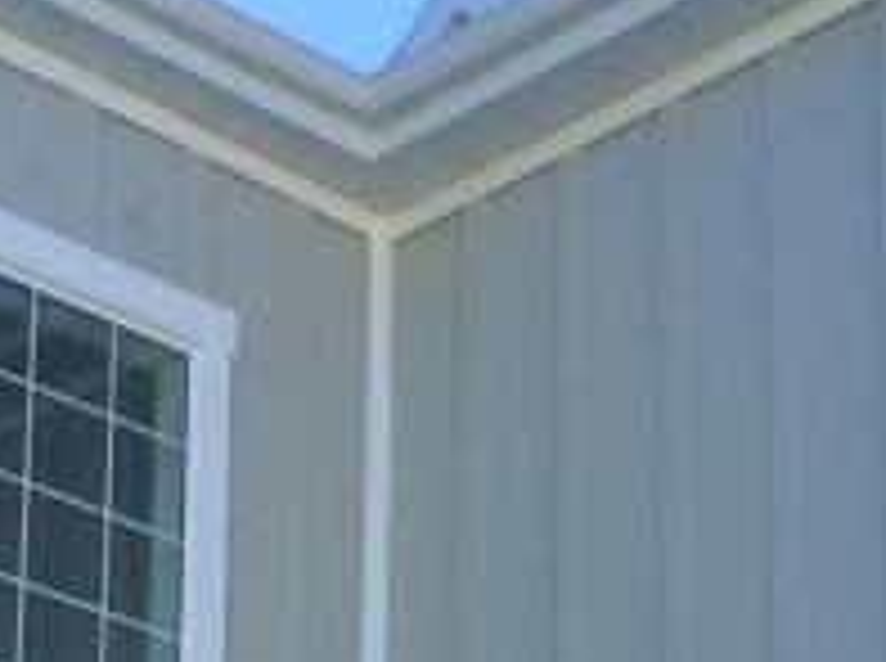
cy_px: 1045
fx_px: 3858
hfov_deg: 13.1
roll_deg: -1.4
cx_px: 486
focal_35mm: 151
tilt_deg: +18.2
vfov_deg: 9.5
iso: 32
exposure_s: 1/1199
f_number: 2.2
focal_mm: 4.15
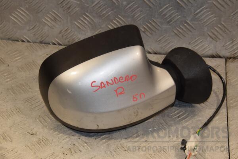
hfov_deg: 23.4
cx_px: 119
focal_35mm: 87
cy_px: 80
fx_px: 575
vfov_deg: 15.7
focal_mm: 58
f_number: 9
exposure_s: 1/200
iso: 800
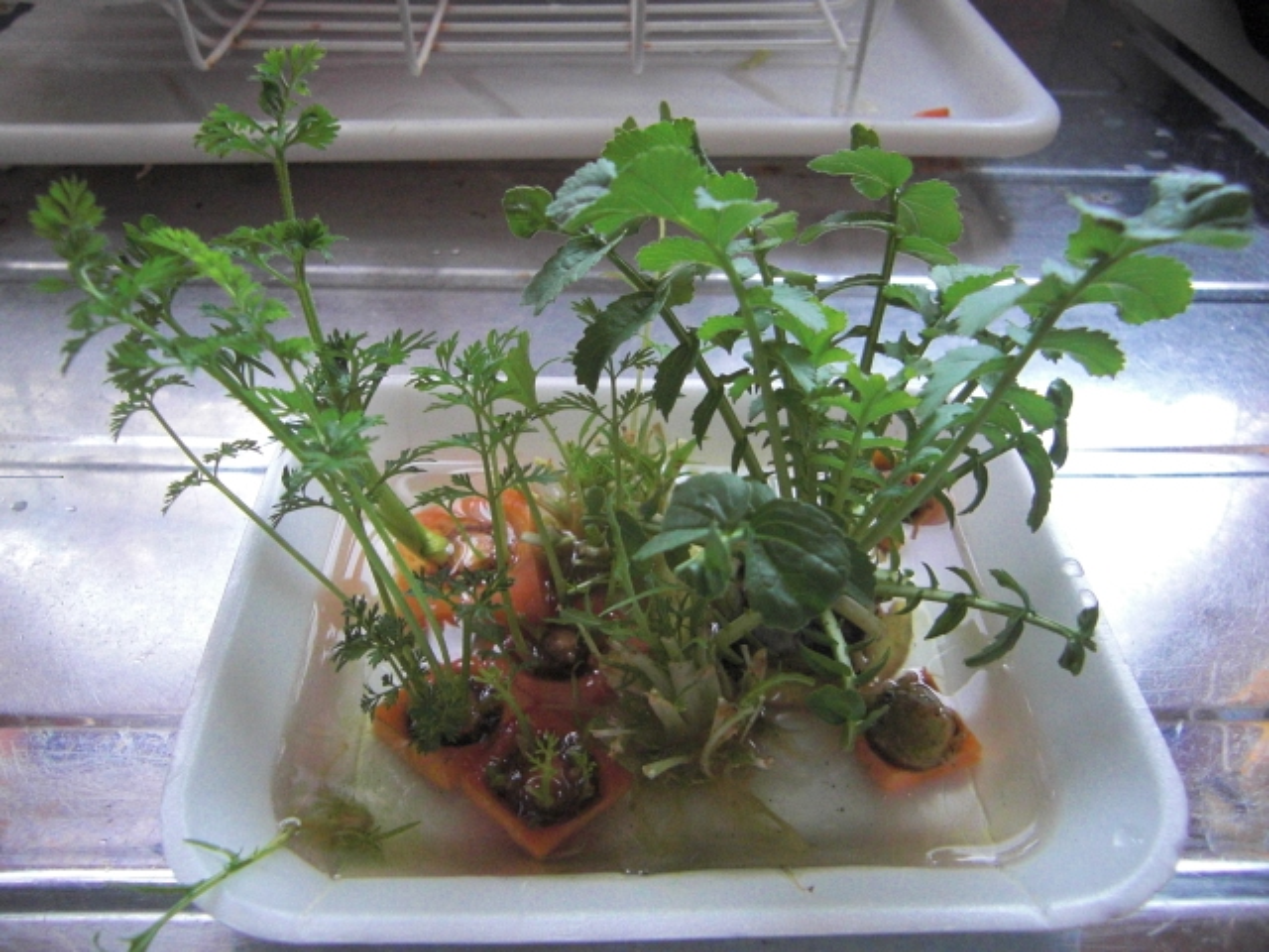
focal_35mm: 28
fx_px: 1026
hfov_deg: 63.4
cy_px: 476
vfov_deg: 49.7
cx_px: 634
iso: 400
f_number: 2.6
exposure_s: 1/80
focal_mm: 4.9
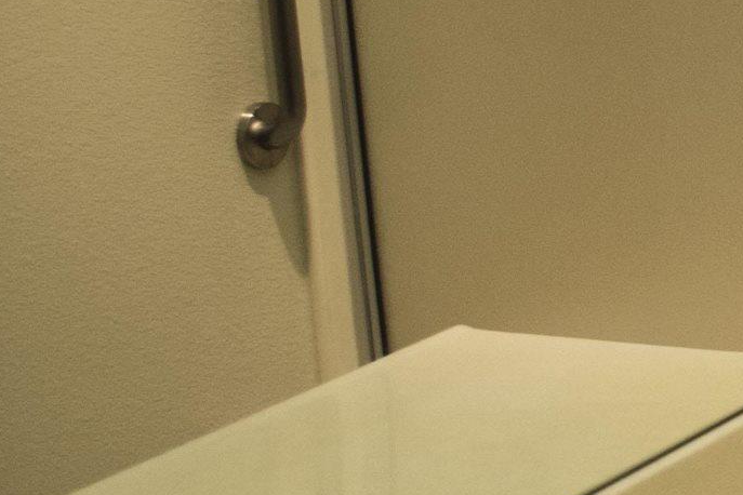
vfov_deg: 8.5
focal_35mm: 161
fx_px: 3323
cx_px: 1446
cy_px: 107
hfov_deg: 11.6
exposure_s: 1/80
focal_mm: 24
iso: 400
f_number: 4.5
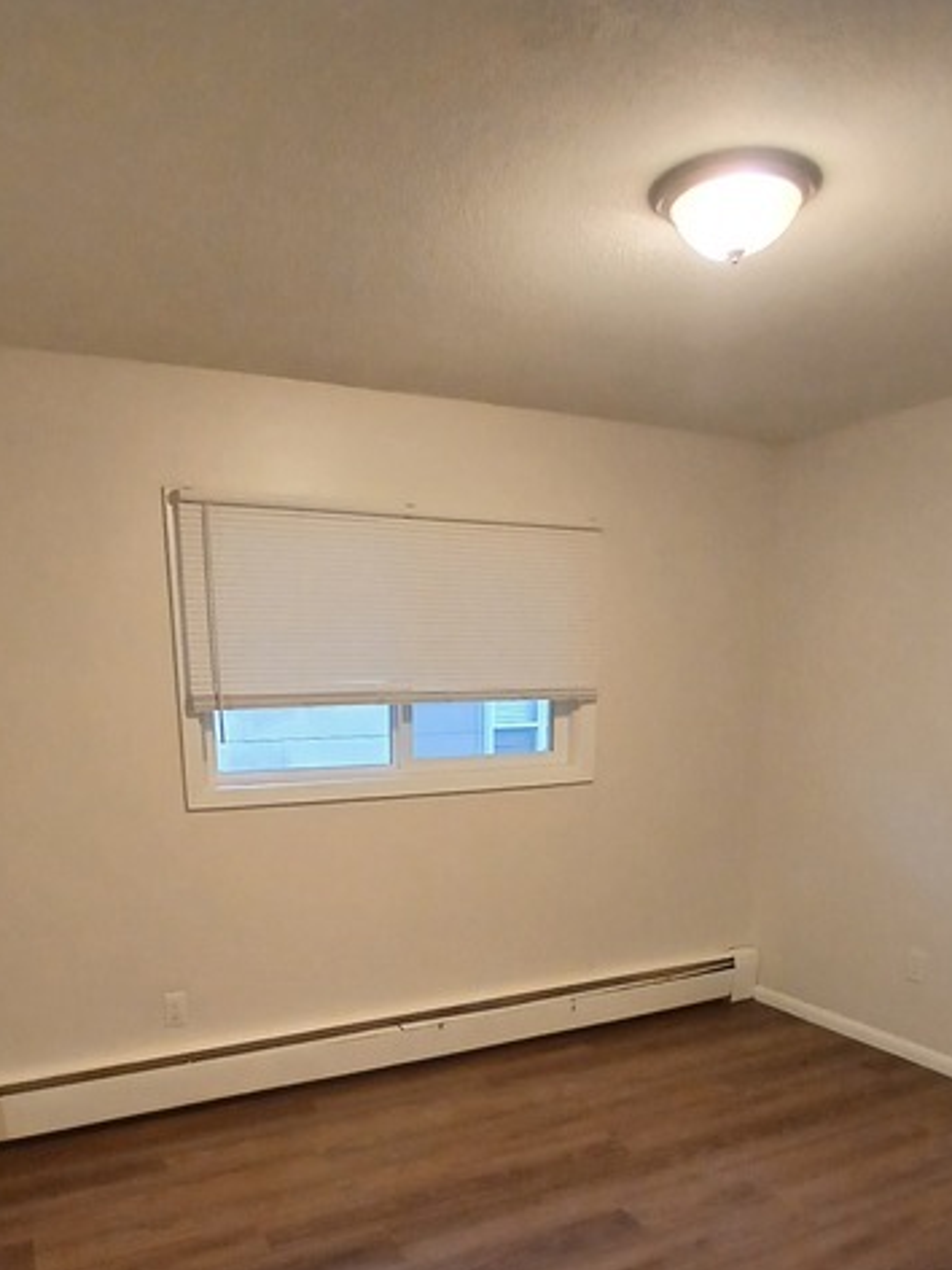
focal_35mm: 24
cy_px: 892
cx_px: 444
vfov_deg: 68.6
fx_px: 880
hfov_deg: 56.8
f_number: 2.2
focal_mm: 1.4
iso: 250
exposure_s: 1/30
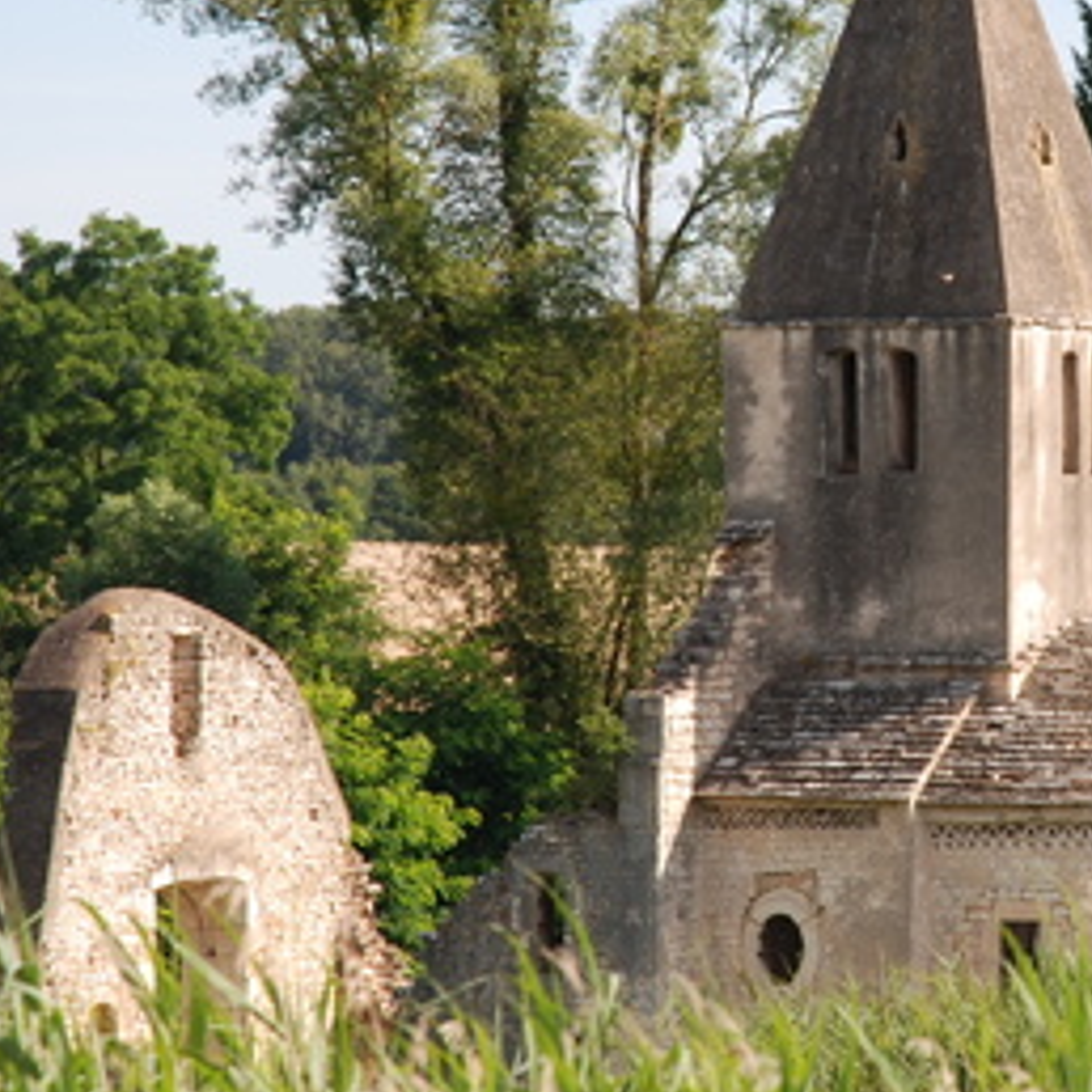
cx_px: 1054
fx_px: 9779
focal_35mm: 274
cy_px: 296
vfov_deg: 6.4
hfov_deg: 6.4
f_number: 4.5
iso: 100
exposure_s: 1/250
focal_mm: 70
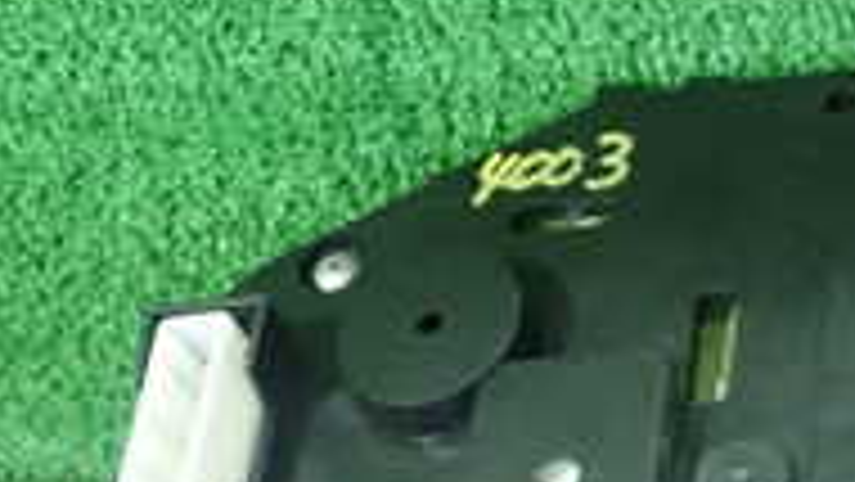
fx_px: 2336
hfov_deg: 19.4
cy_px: 586
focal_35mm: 103
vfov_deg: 11.5
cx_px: 1053
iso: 640
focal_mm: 5.5
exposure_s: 1/125
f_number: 2.3
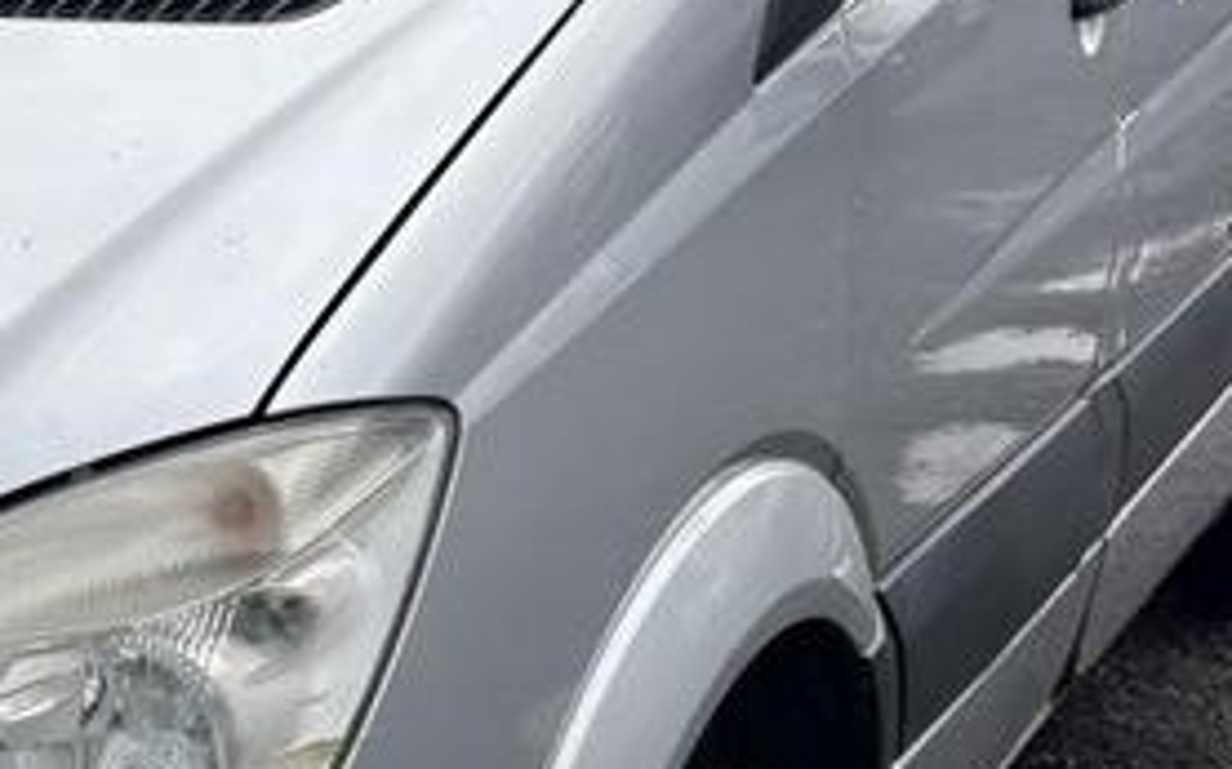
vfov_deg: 14.7
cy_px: 293
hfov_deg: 22.1
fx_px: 2988
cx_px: -107
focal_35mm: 89
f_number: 1.6
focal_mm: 5.96
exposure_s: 1/1706
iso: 50
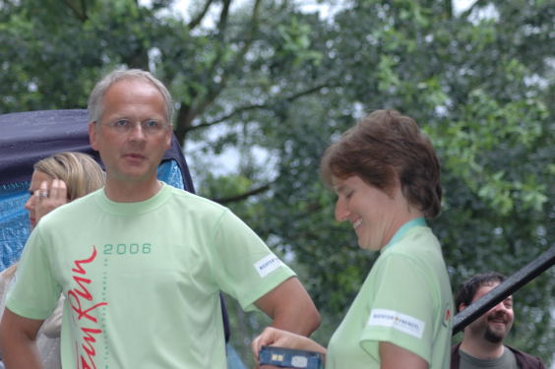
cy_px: 184
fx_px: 2079
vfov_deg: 10.1
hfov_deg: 15.2
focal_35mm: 135
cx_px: 278
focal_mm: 90
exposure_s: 1/60
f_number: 4.8
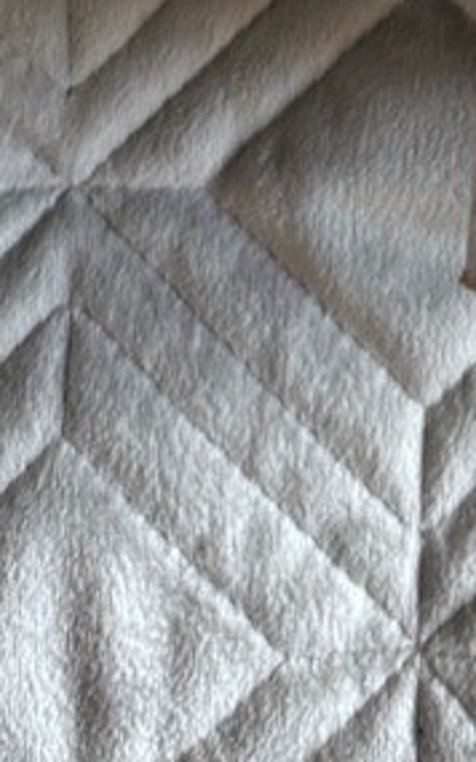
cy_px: -1233
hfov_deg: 8.7
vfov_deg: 11.3
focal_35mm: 143
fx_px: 2970
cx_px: 896
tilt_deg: -81.1
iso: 160
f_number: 1.78
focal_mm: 6.76
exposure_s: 1/121
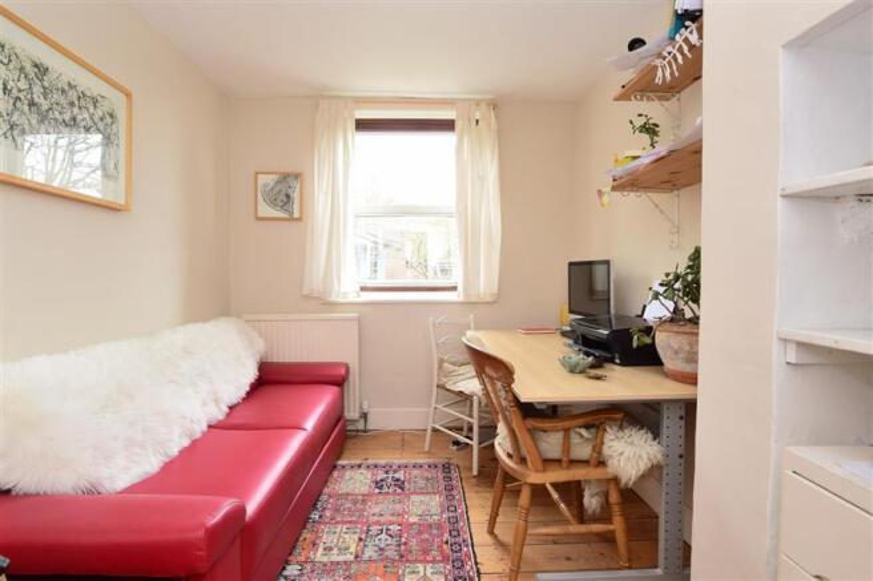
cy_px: 290
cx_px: 436
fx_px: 418
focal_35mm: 17
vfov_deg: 69.6
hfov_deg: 92.5
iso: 400
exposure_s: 1/25
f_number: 8
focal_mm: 11.5
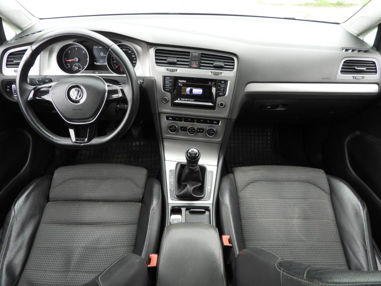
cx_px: 190
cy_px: 143
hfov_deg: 71.6
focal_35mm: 24
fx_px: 264
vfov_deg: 56.8
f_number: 2.8
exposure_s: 1/40
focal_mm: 4.3
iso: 100
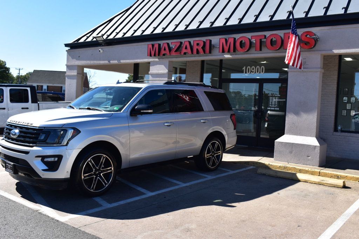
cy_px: 120
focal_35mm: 36
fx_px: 359
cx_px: 180
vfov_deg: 36.8
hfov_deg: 53.1
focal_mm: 24
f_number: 11
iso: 400
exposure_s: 1/400
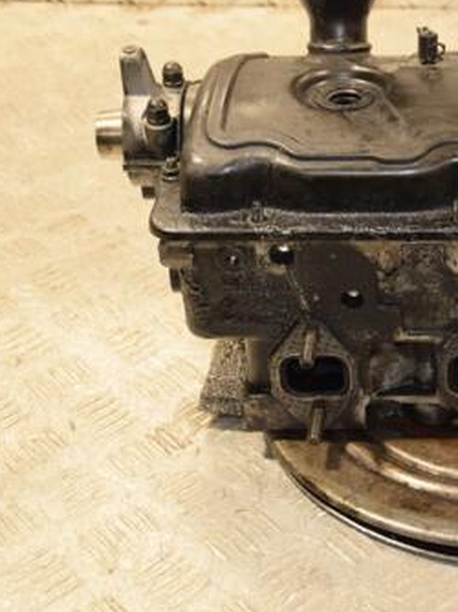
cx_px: 465
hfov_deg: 17.3
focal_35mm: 83
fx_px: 1466
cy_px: 253
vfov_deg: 23.5
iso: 800
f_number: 5
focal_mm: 32
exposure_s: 1/125
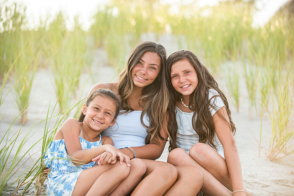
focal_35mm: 98
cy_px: 98
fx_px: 800
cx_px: 147
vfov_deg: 14.0
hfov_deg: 20.8
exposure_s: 1/640
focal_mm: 98
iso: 250
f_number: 3.2
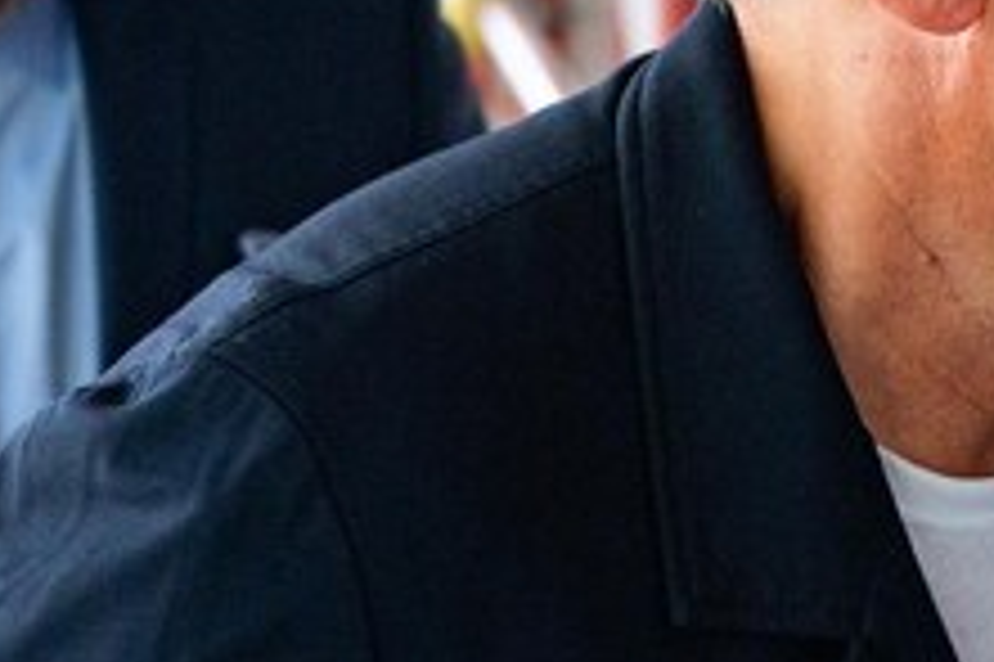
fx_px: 4663
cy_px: -54
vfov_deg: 8.1
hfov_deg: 11.8
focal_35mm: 169
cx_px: 1330
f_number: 3.5
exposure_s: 1/500
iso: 1250
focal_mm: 40
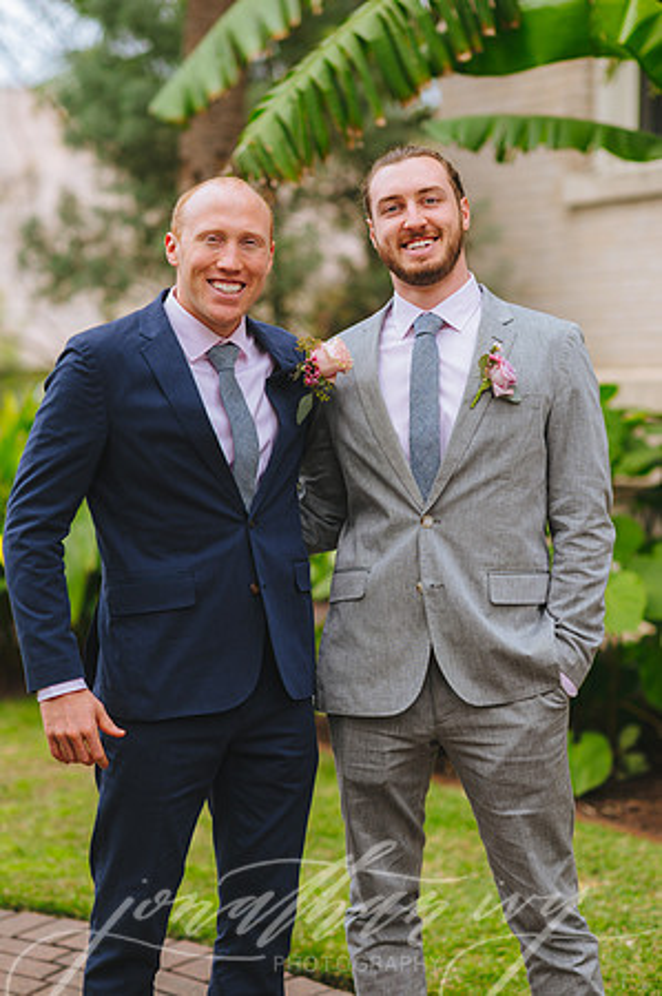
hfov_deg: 16.0
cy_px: 498
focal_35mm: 85
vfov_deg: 23.9
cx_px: 331
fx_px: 2350
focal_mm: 85
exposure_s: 1/2000
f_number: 2.2
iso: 200
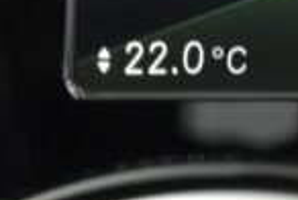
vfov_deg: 7.0
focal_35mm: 189
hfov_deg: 9.2
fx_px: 1568
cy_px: 439
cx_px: -531
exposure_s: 1/80
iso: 1600
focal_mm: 18
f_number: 3.5
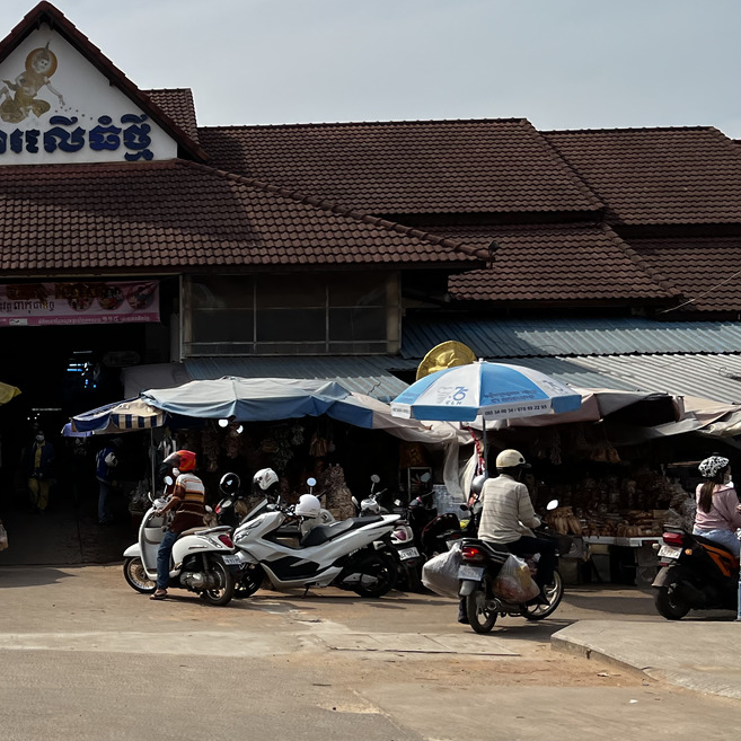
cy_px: 420
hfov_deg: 27.7
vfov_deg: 30.5
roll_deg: +0.9
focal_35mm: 56
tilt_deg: -0.2
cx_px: -90
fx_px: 1356
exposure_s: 1/4831
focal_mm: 5.7
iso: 50
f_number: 1.5
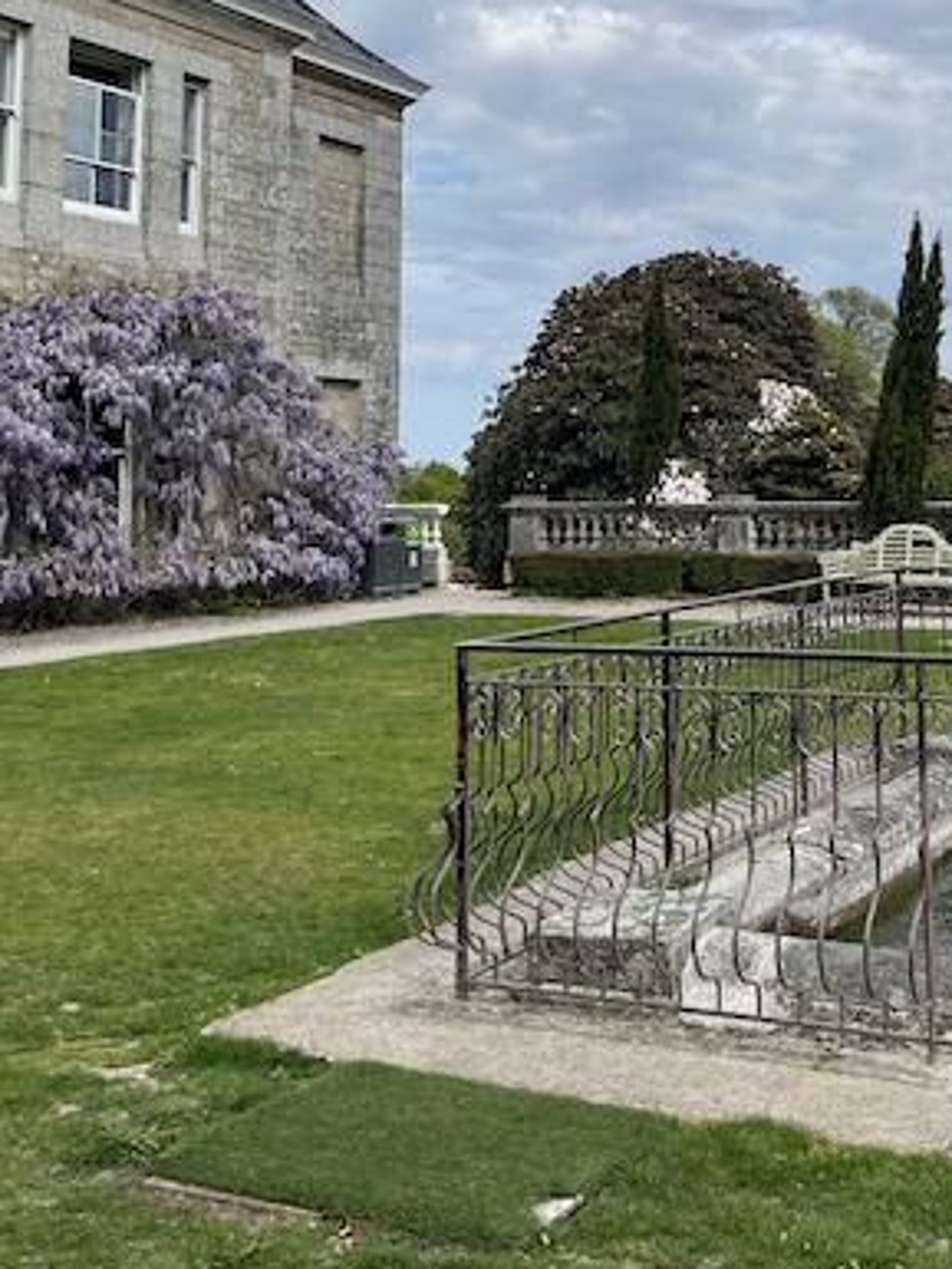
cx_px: 662
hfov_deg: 31.8
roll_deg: +0.9
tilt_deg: +8.5
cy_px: 279
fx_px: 1649
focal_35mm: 45
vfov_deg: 40.6
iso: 50
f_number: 1.6
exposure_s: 1/4854
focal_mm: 5.1
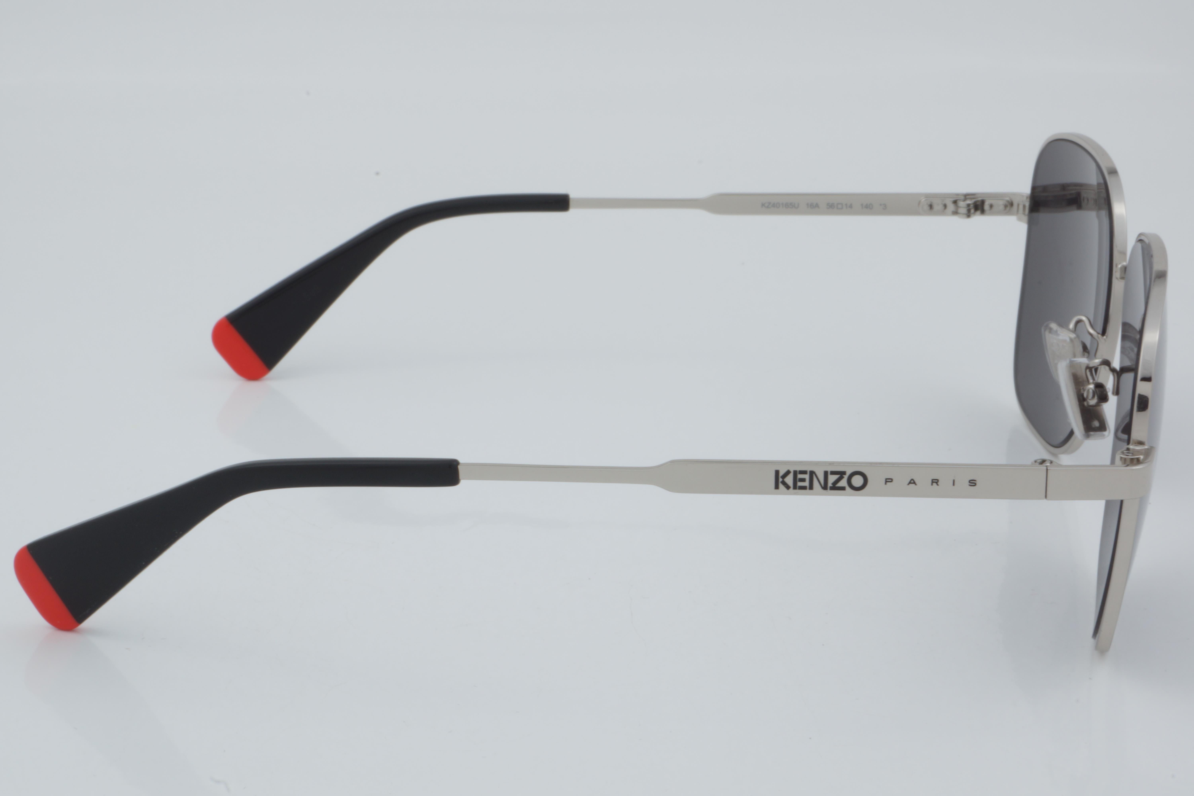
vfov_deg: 18.2
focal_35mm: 75
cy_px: 398
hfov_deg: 27.0
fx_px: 2487
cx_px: 597
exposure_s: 1/3
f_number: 32
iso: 100
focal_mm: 50
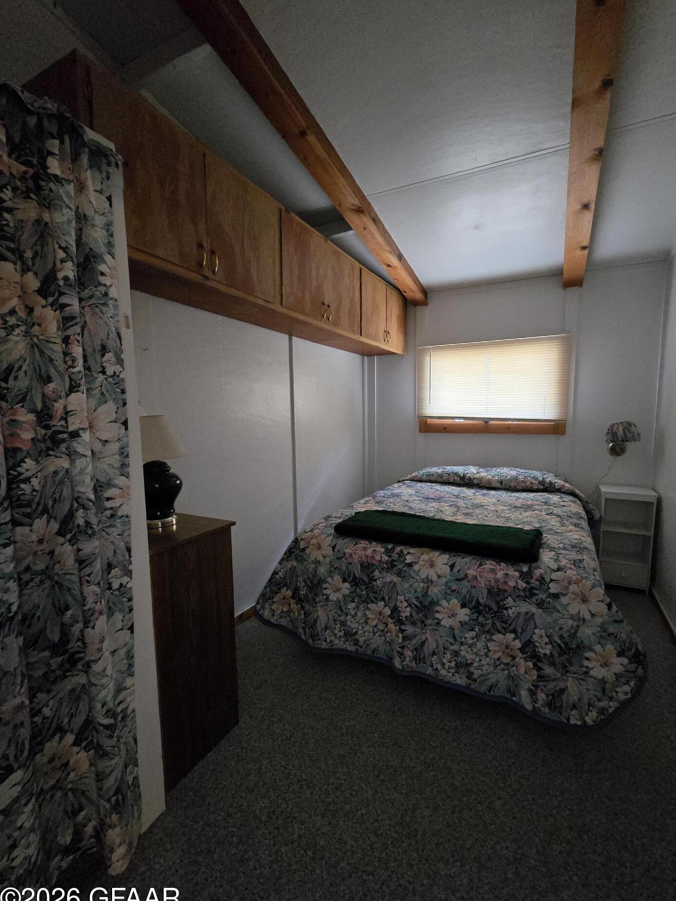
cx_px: 362
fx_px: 364
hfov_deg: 85.6
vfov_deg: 102.1
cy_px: 458
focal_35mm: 14
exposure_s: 1/60
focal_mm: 2.2
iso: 1600
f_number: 2.2
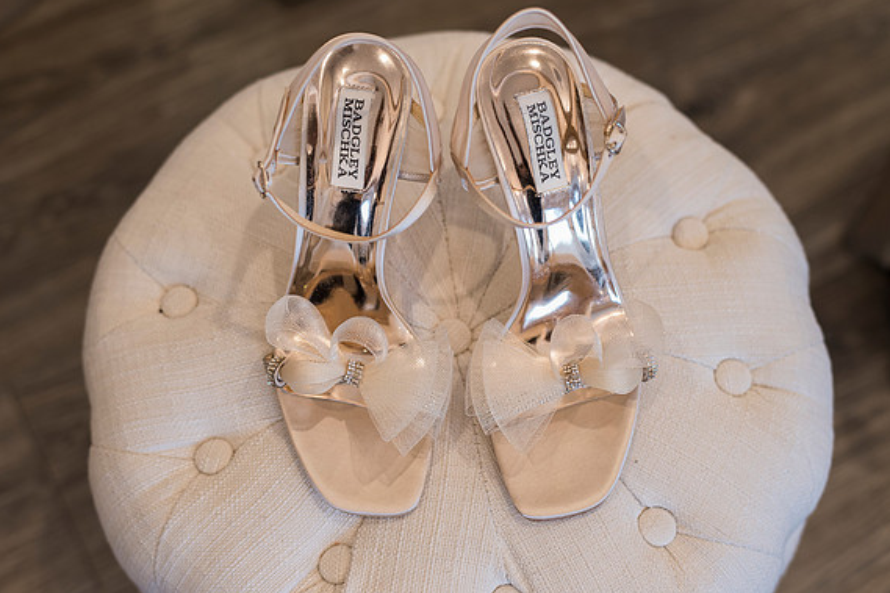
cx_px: 450
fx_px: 1260
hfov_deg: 38.9
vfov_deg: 26.5
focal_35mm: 51
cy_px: 296
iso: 800
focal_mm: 50
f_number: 3.2
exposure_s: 1/160
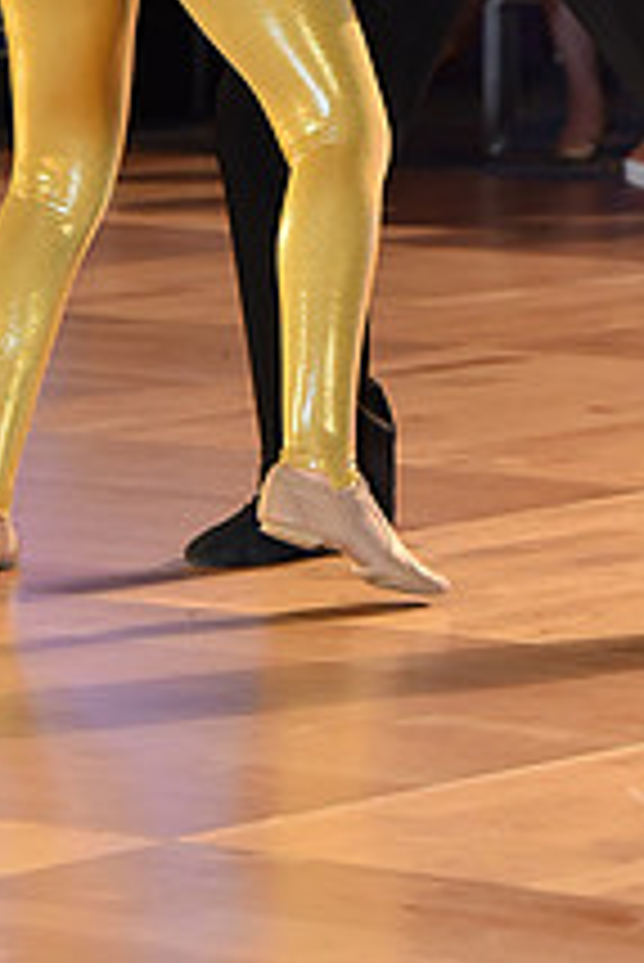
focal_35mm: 304
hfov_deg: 4.5
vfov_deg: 6.7
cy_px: -315
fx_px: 8144
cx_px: 367
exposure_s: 1/250
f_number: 5
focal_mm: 112
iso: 2000
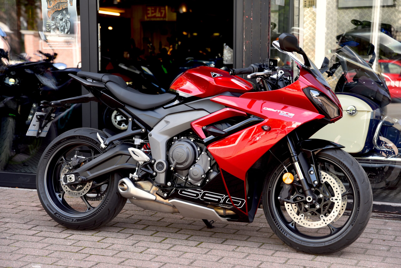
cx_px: 200
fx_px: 780
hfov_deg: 28.8
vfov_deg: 19.5
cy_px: 134
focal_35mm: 70
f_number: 4
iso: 100
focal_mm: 70
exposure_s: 1/60
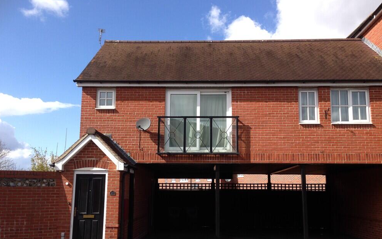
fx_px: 375
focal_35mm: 36
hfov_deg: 54.0
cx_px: 194
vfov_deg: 35.3
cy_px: 139
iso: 50
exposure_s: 1/931
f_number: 2.4
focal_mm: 4.12
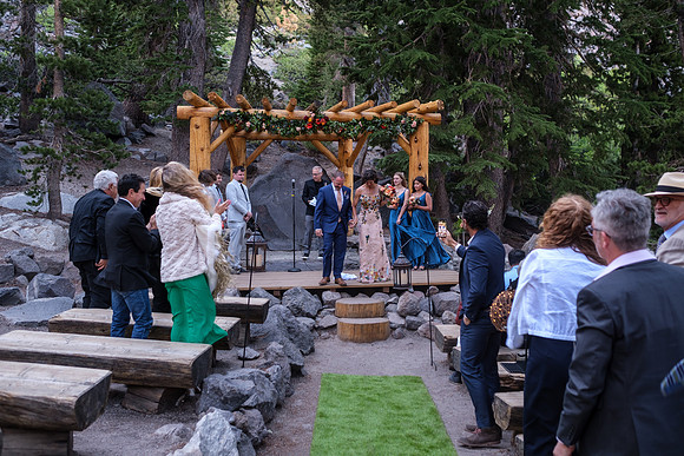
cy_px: 228
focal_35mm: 35
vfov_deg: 37.9
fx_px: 665
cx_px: 342
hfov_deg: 54.4
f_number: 2.5
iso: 160
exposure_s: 1/75
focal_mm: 23
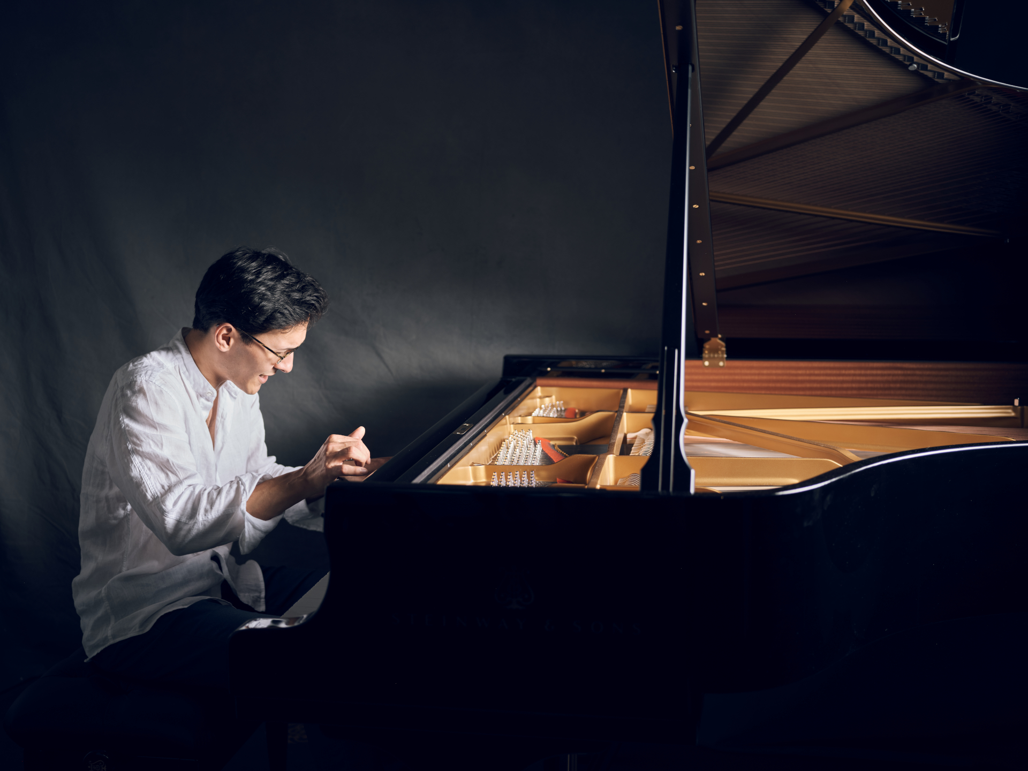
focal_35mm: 50
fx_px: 1485
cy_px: 386
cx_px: 514
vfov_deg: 29.1
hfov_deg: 38.2
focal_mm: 63
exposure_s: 1/125
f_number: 2.8
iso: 320
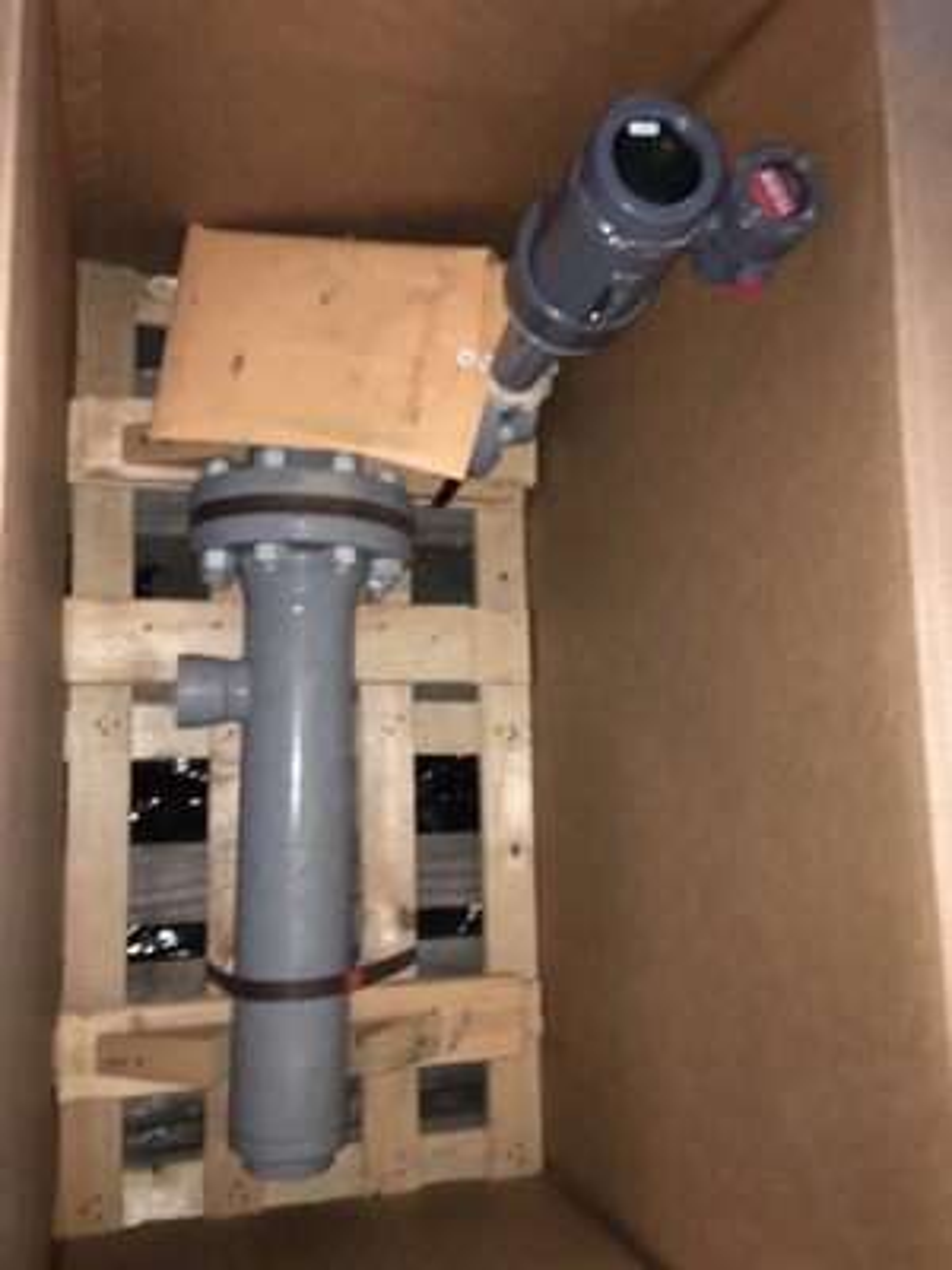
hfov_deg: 48.2
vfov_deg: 61.7
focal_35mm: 29
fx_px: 1063
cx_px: 476
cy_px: 635
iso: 160
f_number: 2.2
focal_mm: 4.15
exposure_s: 1/16
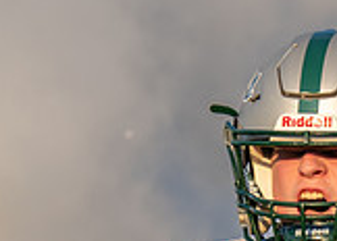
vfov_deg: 4.3
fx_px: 3199
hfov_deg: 5.9
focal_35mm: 334
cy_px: 489
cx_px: 566
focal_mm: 70
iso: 160
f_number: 2.8
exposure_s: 1/1600
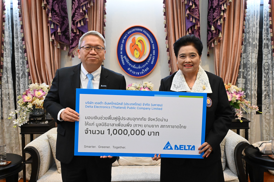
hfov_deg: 54.5
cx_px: 137
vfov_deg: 37.8
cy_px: 91
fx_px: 266
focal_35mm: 35
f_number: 8
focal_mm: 35
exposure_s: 1/80
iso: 10000
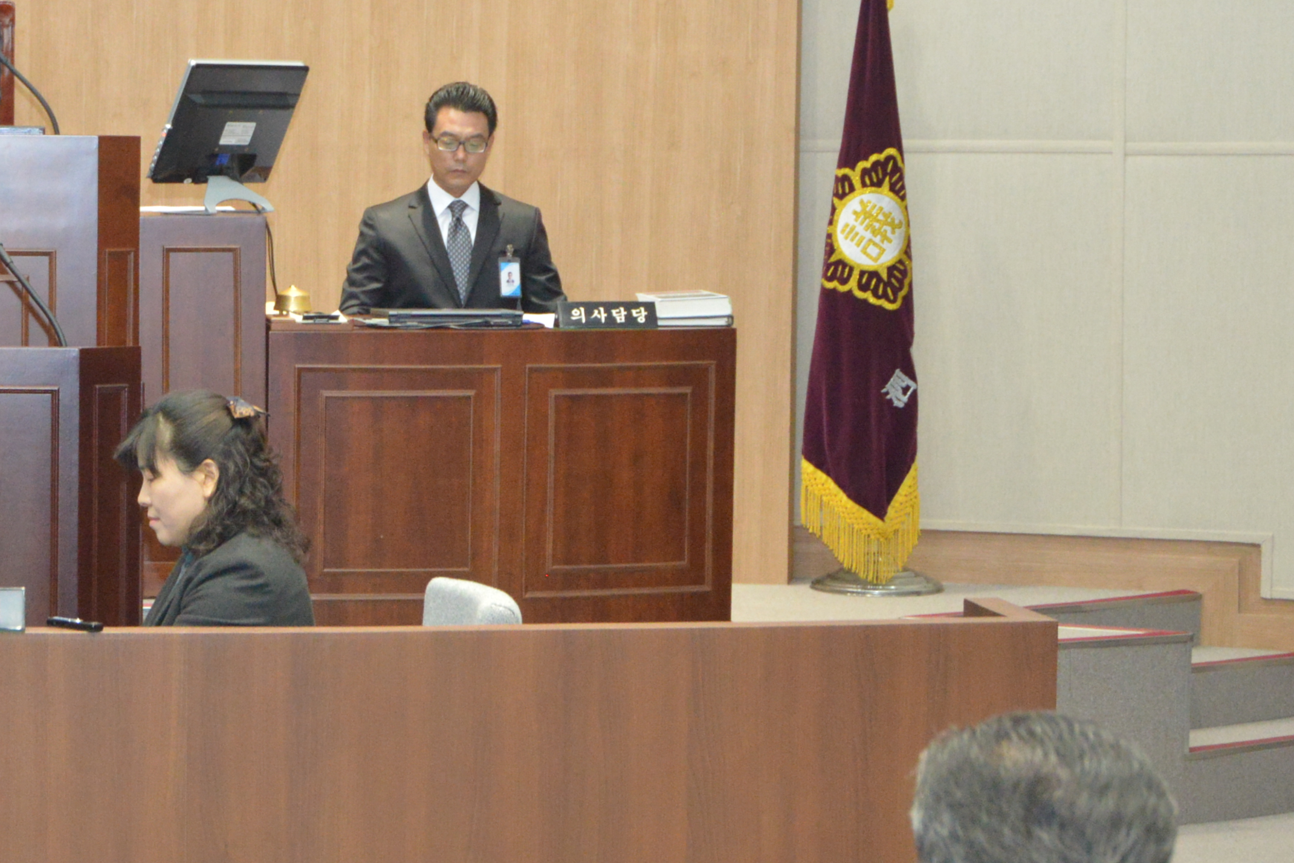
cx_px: -24
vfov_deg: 11.8
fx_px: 4170
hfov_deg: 17.2
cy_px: 289
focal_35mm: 116
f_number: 7.1
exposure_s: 1/100
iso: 4500
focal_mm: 45
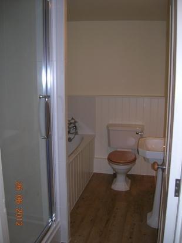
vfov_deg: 54.0
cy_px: 122
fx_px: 239
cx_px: 91
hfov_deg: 41.8
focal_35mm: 34
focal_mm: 5.7
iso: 50
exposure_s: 1/60.1
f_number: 2.9
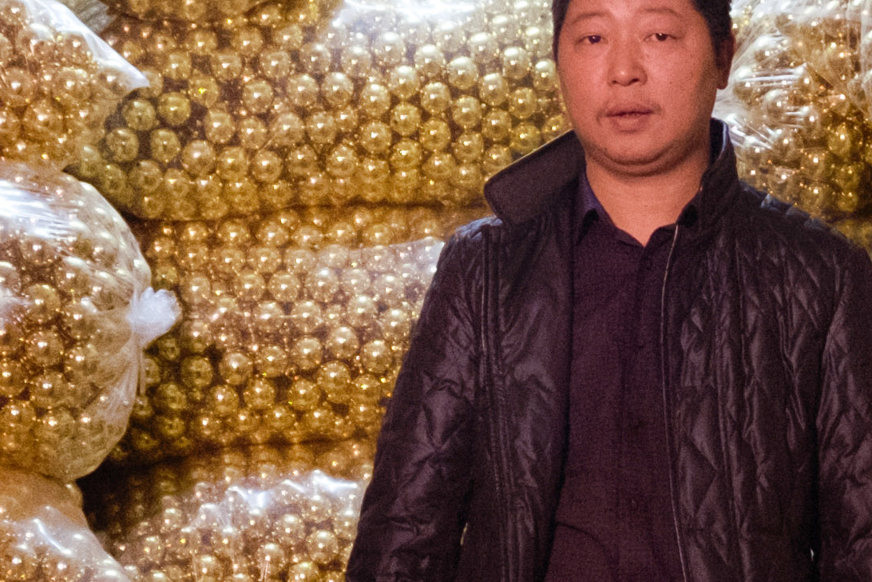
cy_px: 601
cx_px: 737
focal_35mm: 121
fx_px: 2931
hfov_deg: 16.8
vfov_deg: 11.2
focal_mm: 18
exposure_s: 1/30
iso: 2000
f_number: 4.5
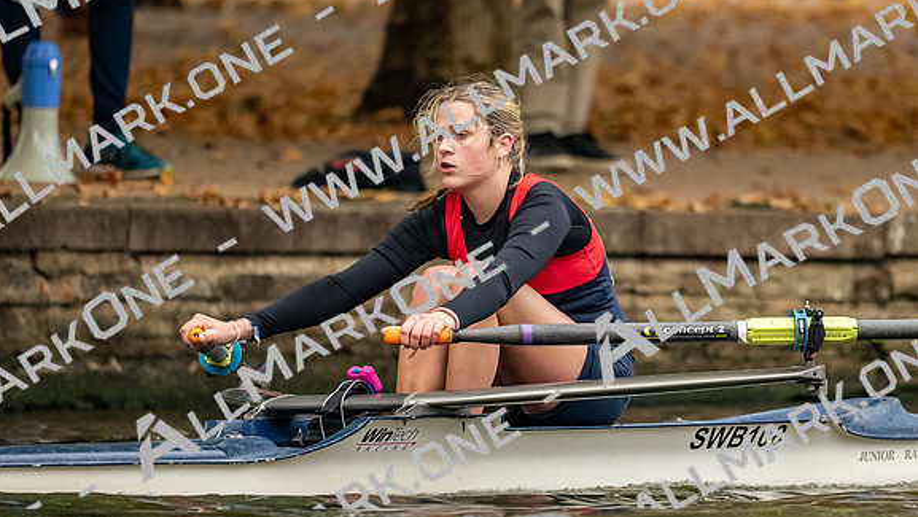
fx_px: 15365
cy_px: 237
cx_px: 458
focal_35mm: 631
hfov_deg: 3.4
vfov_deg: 1.9
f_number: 4.5
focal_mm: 400
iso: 3600
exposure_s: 1/2500
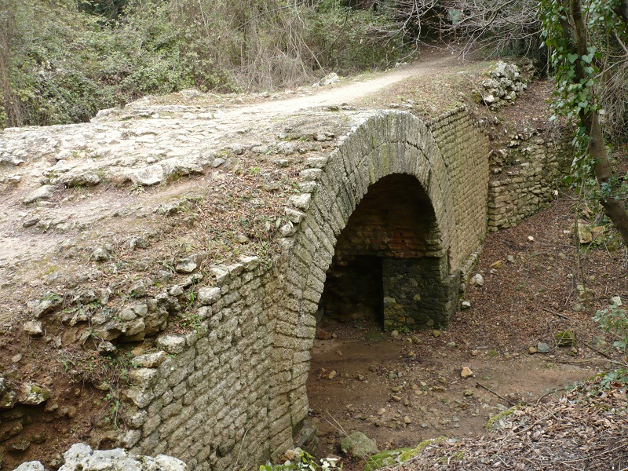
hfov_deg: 52.6
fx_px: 635
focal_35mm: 35
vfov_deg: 40.7
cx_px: 314
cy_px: 236
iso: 100
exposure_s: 1/100
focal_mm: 5.8
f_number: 2.8
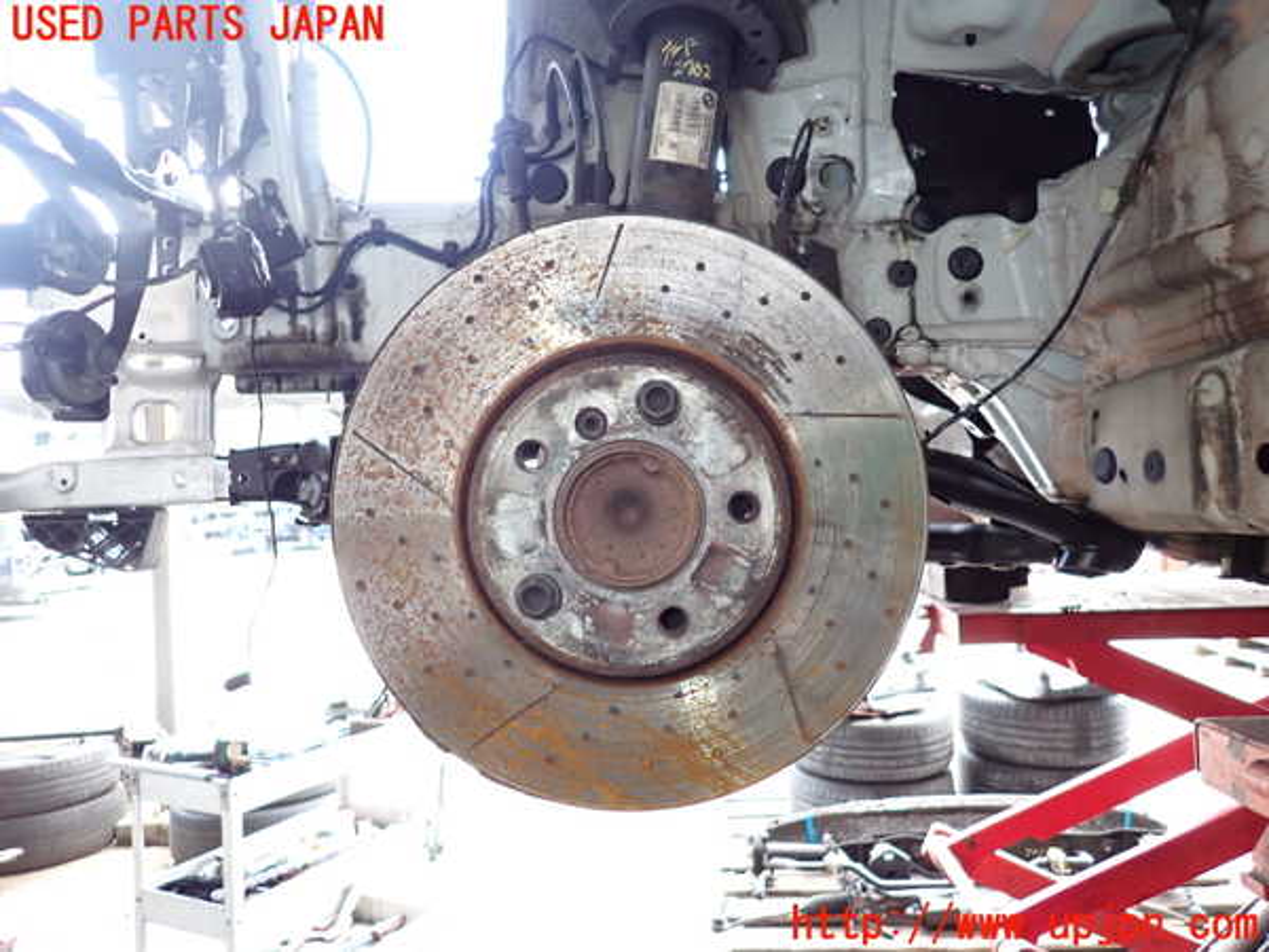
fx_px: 916
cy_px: 476
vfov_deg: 54.9
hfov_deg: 69.4
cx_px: 634
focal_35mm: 25
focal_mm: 4.5
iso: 400
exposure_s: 1/100
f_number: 2
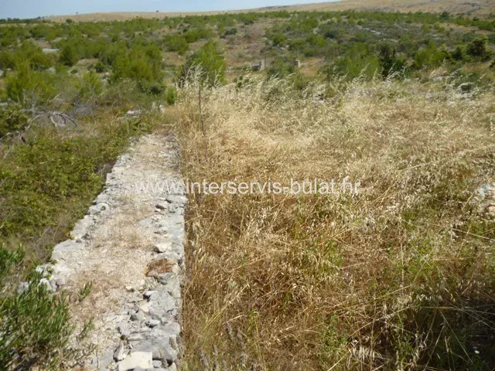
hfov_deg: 63.4
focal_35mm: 28
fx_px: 400
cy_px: 186
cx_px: 248
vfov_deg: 49.7
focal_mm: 5
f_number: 9
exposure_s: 1/125
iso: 100
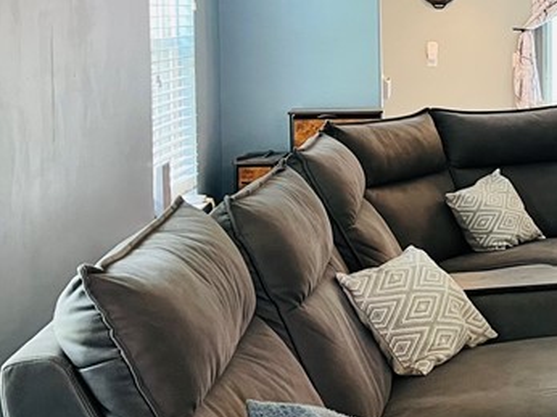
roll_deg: +0.2
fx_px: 1238
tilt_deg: -2.5
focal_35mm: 77
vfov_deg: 18.9
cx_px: 745
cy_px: 90
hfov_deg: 22.4
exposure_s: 1/60
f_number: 1.6
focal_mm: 5.1
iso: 125
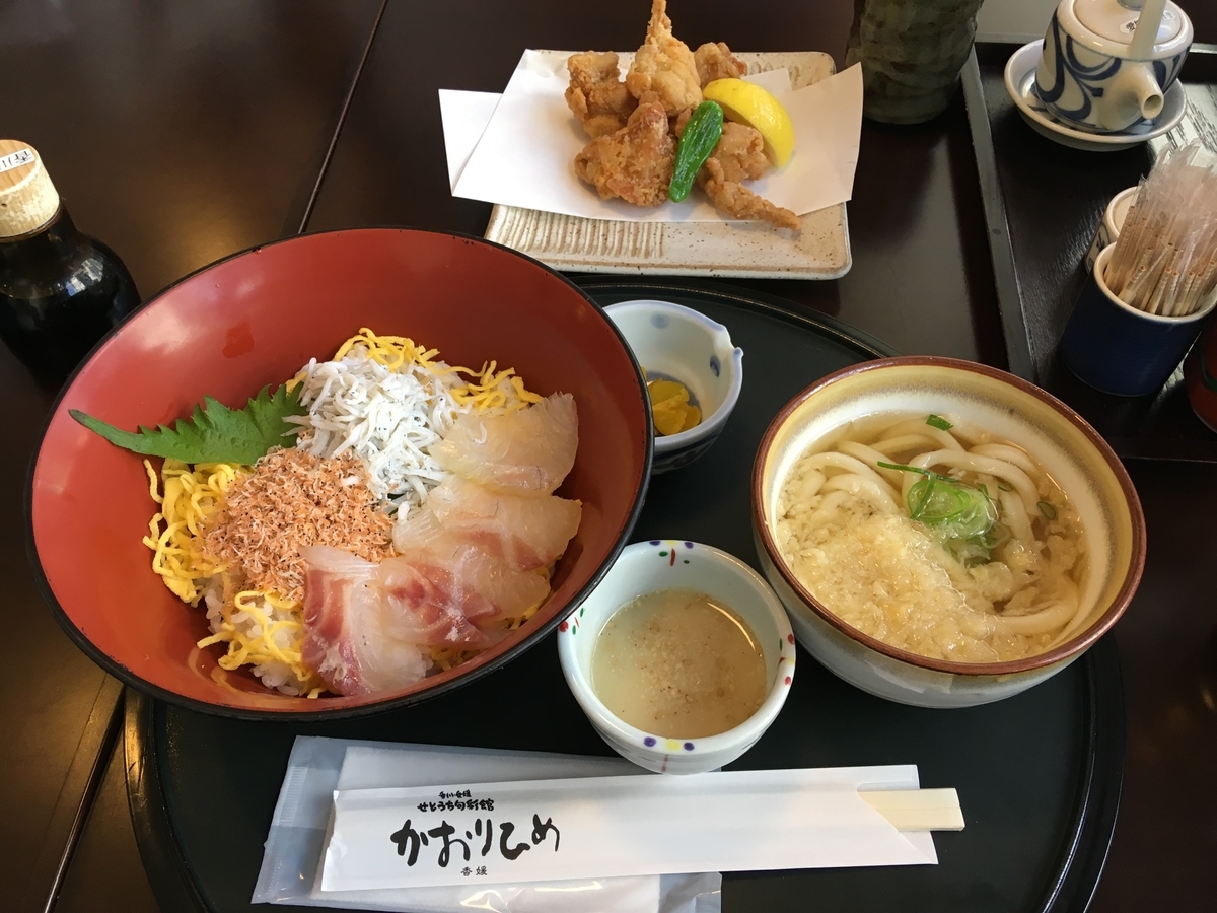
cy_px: 456
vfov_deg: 48.2
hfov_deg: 61.7
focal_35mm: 29
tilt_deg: -54.1
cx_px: 608
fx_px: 1020
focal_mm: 4.15
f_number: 2.2
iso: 64
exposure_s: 1/30
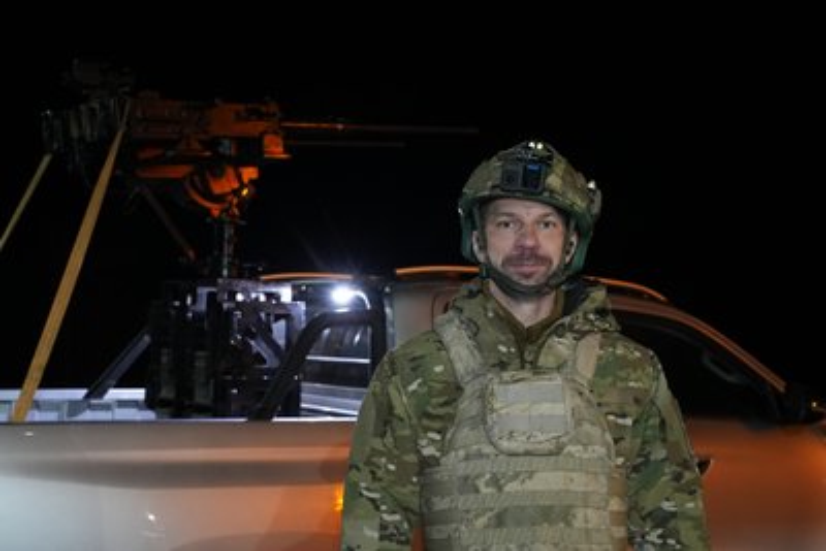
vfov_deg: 28.1
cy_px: 276
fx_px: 1102
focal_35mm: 48
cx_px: 413
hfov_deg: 41.1
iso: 8000
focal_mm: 48
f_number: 5.6
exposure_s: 1/50
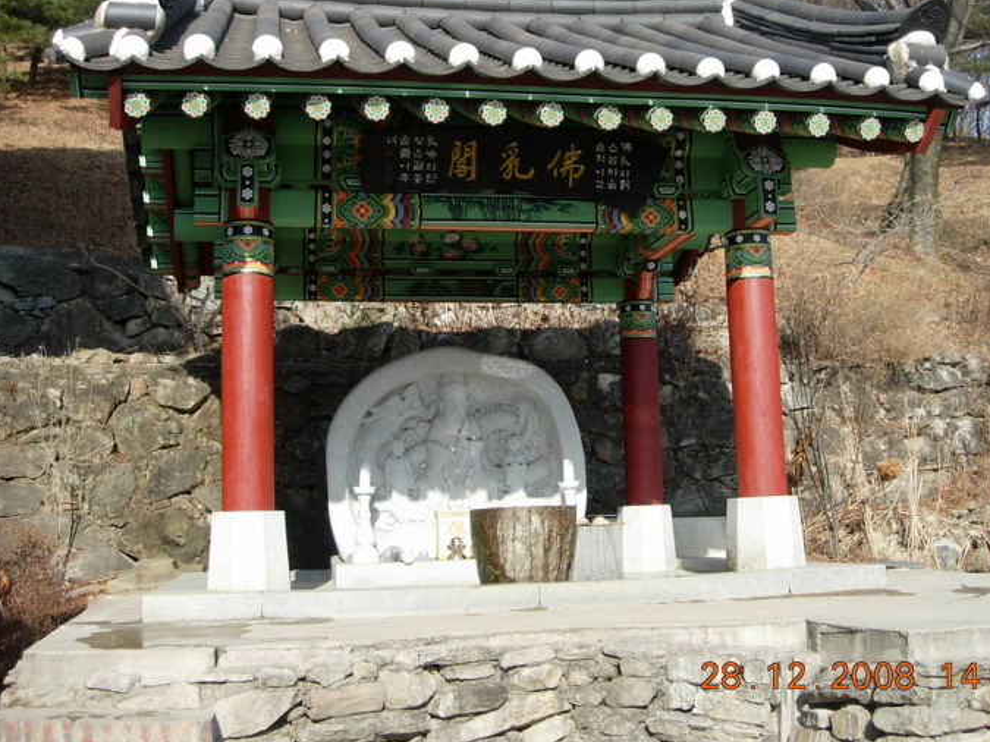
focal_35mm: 43
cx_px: 531
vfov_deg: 33.6
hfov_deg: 43.8
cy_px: 344
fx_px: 1230
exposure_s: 1/1024
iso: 64
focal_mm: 7.8
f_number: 2.8
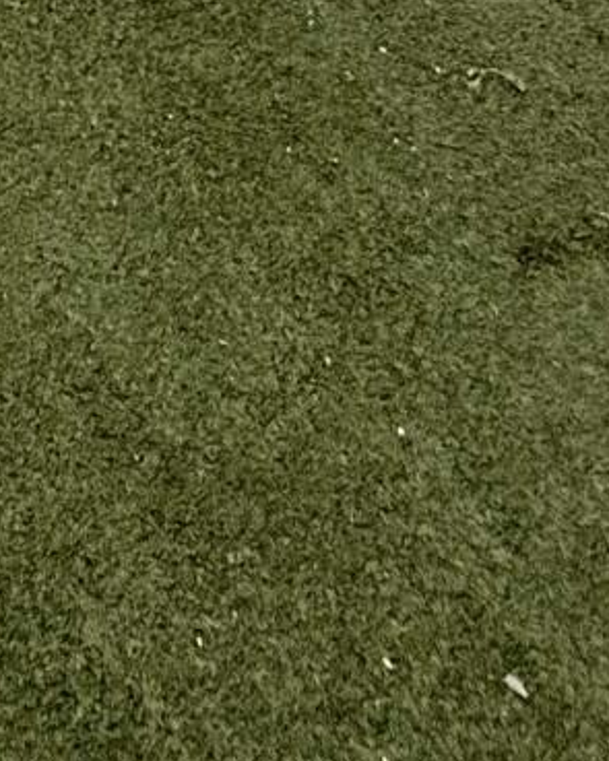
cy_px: -1289
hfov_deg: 16.1
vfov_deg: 13.2
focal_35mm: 74
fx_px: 1668
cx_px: -609
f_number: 2.2
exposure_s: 1/1033
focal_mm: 2.22
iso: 64
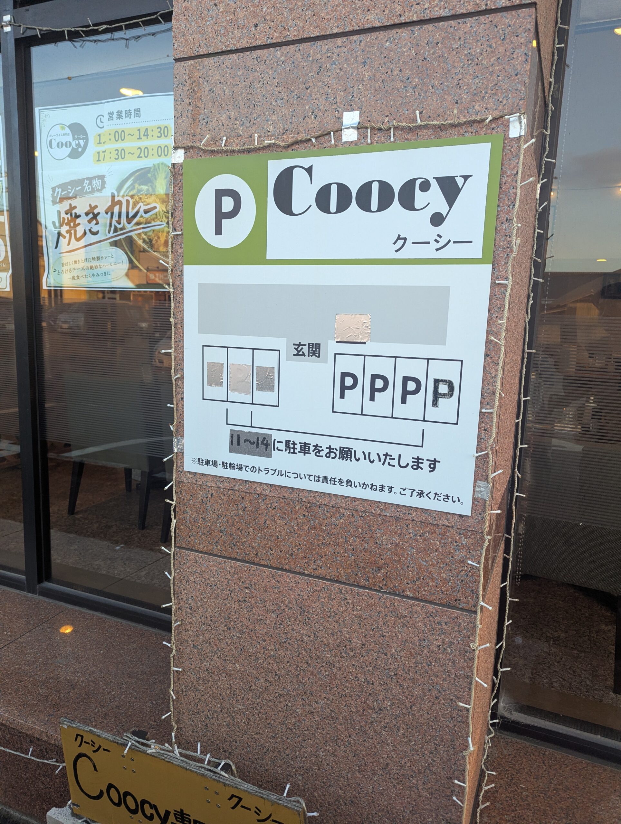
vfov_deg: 71.5
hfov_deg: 56.9
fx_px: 573
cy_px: 412
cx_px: 310
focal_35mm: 24
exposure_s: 1/222
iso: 127
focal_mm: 6.81
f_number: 1.85
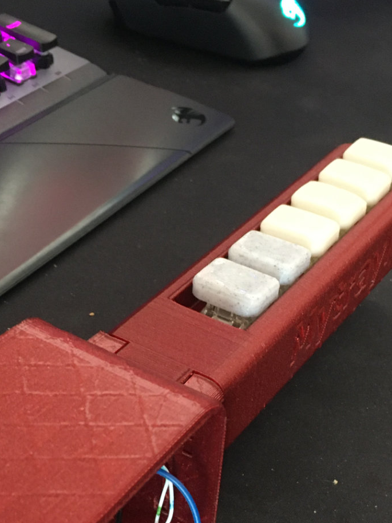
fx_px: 921
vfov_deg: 30.9
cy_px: 419
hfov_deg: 24.0
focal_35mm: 61
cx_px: 208
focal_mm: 4.2
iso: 200
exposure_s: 1/20
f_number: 2.2
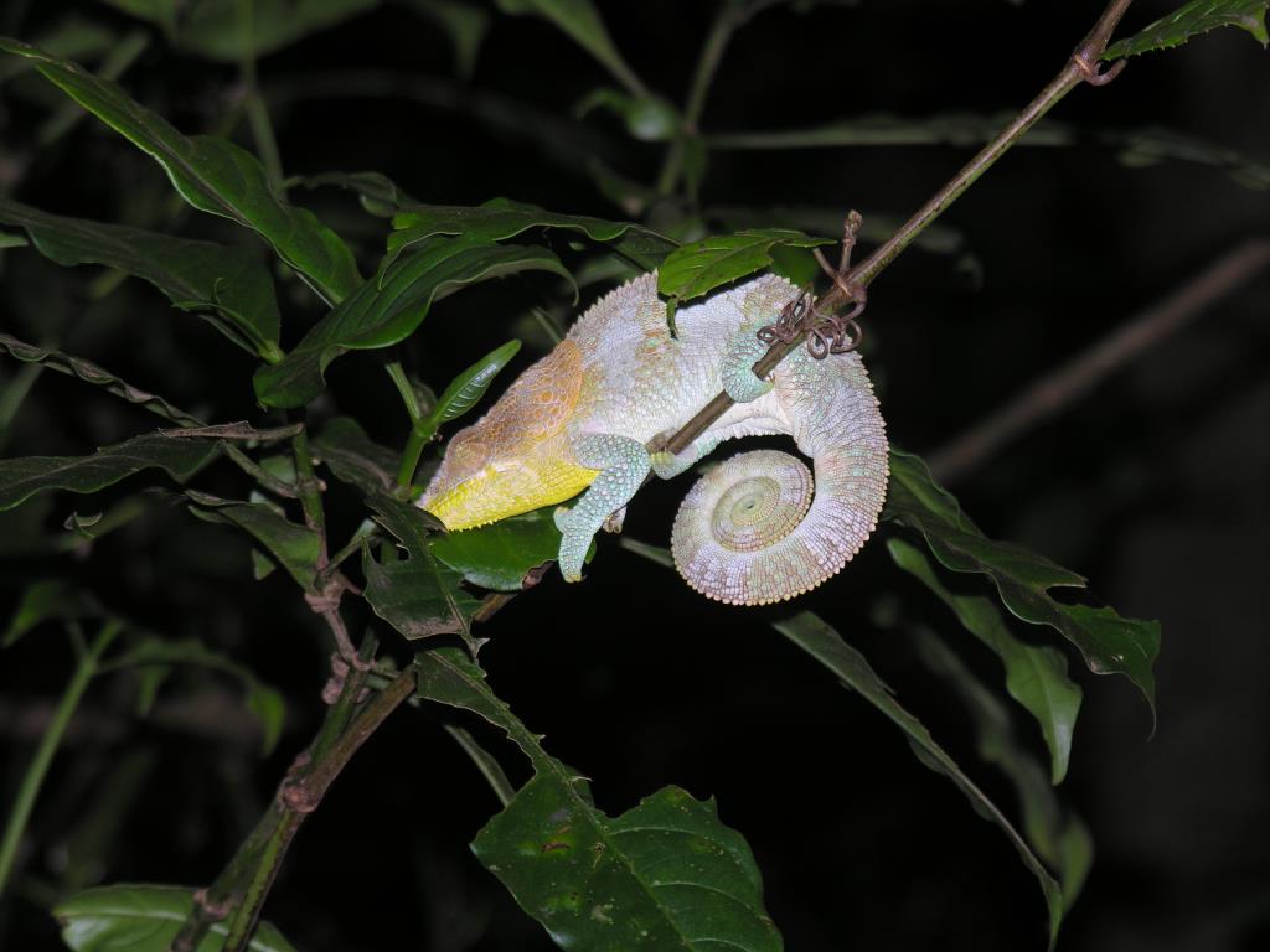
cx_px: 635
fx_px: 8255
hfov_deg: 8.8
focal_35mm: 225
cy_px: 476
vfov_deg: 6.6
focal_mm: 57.3
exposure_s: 1/60.1
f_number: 4.3
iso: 50
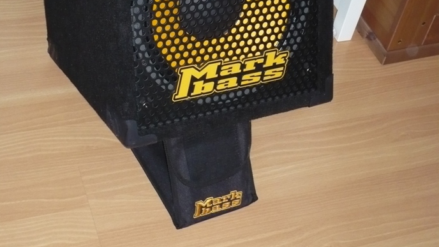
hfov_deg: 29.0
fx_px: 850
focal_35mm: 73
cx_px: 220
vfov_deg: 16.3
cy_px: 20
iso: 320
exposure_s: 1/30
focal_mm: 8.3
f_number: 3.4
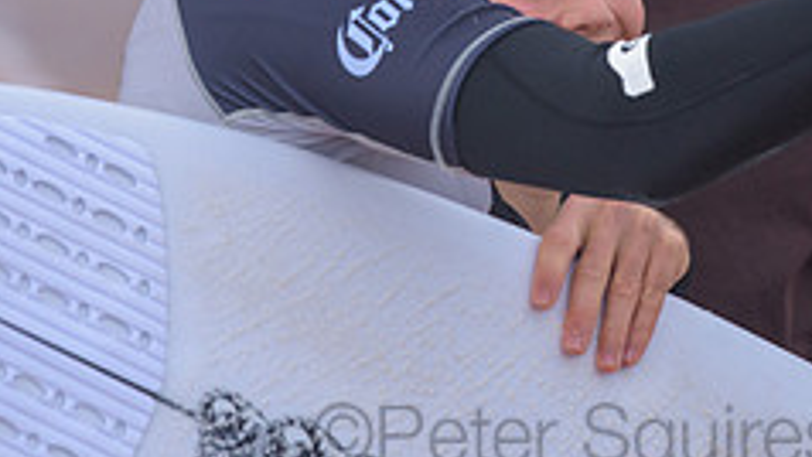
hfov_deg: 2.5
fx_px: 18952
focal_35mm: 880
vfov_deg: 1.4
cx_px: 577
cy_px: -131
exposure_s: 1/2000
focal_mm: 340
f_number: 5.6
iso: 800
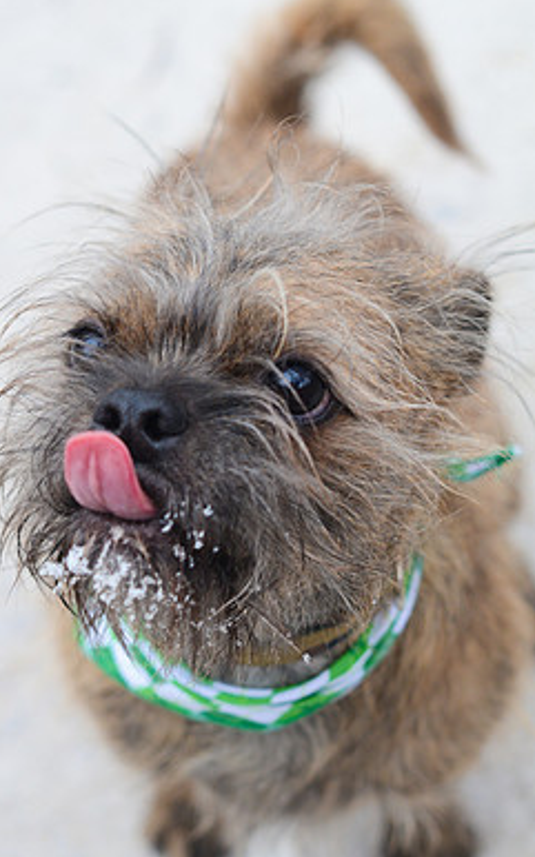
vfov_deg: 23.3
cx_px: 206
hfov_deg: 14.7
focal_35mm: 89
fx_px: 2078
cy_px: 435
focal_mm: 50
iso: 500
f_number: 3.5
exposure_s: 1/400
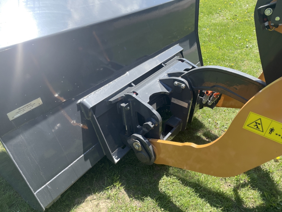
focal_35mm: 26
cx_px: 141
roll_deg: +1.0
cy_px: 106
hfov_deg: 67.3
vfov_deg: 53.1
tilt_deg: -38.9
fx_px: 212
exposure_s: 1/895
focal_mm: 4.2
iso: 32
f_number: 1.6
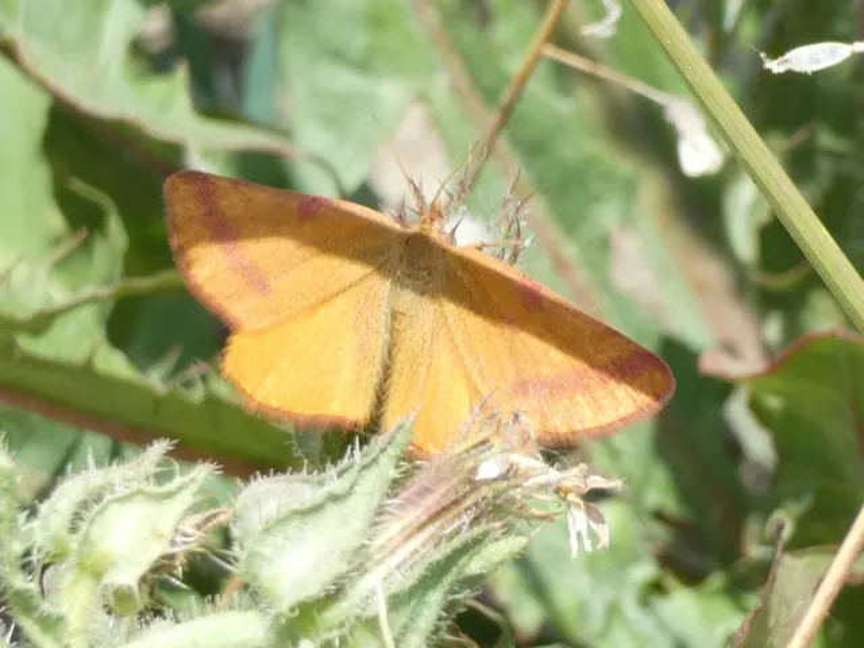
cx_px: 432
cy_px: 324
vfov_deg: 9.1
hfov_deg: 12.0
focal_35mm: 164
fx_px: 4093
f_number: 5.4
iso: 80
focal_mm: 29.5
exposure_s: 1/200
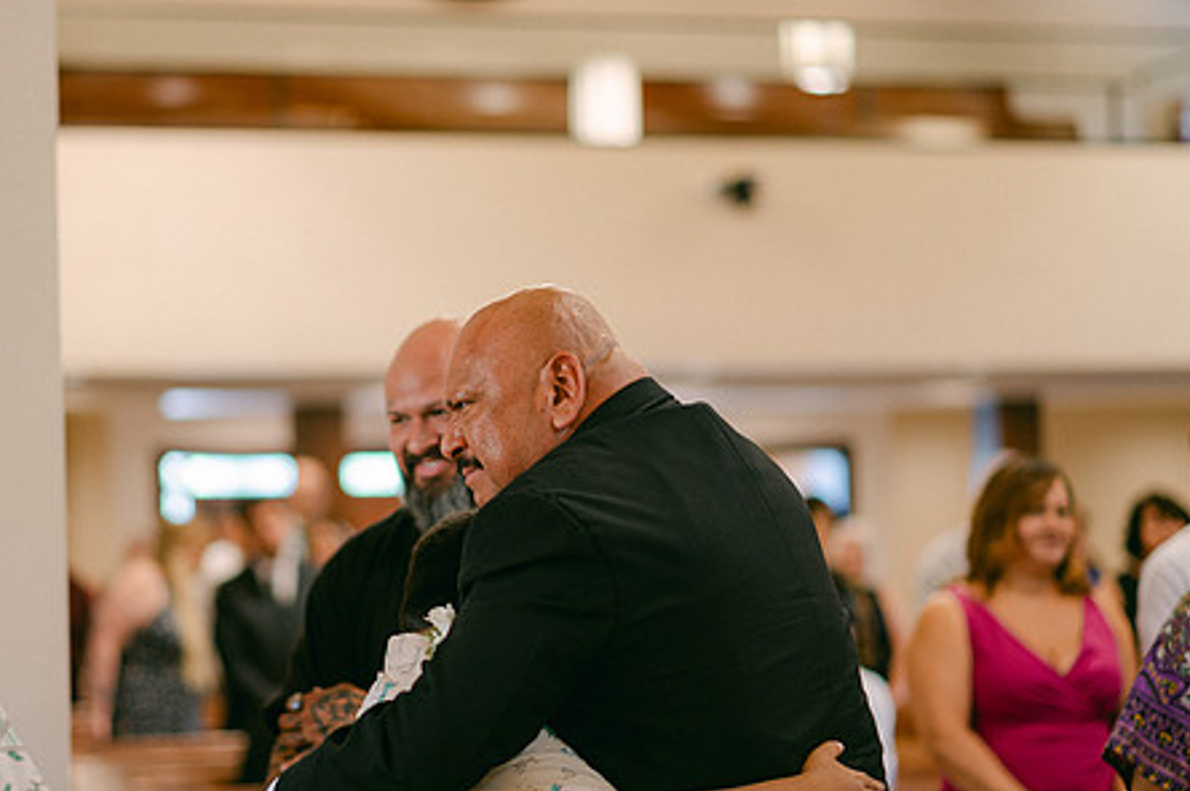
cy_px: 433
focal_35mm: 112
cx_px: 500
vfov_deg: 12.2
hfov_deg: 18.3
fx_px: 3699
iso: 320
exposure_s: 1/125
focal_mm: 85
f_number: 1.8
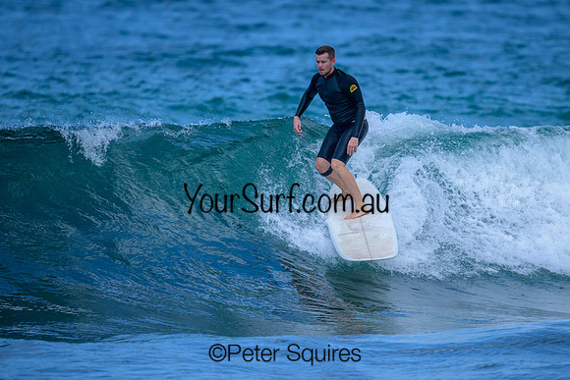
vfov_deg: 1.5
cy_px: 211
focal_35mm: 889
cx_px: 317
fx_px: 14084
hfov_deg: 2.3
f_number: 6.3
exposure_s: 1/2000
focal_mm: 800
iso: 500
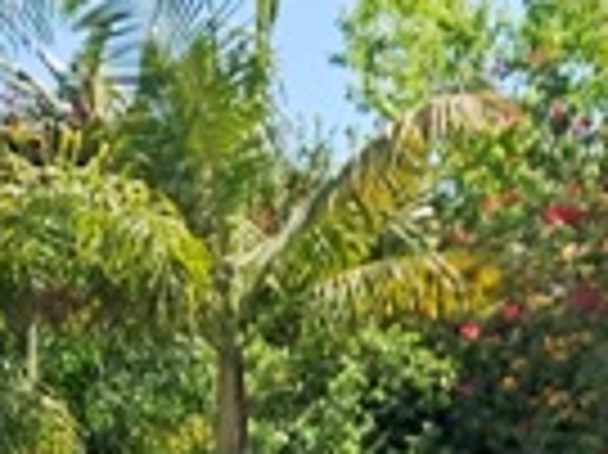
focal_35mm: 133
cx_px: 401
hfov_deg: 14.8
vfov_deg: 10.2
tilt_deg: -3.7
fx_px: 2334
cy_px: 944
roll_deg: -0.8
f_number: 1.8
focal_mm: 3.99
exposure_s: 1/1263
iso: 20
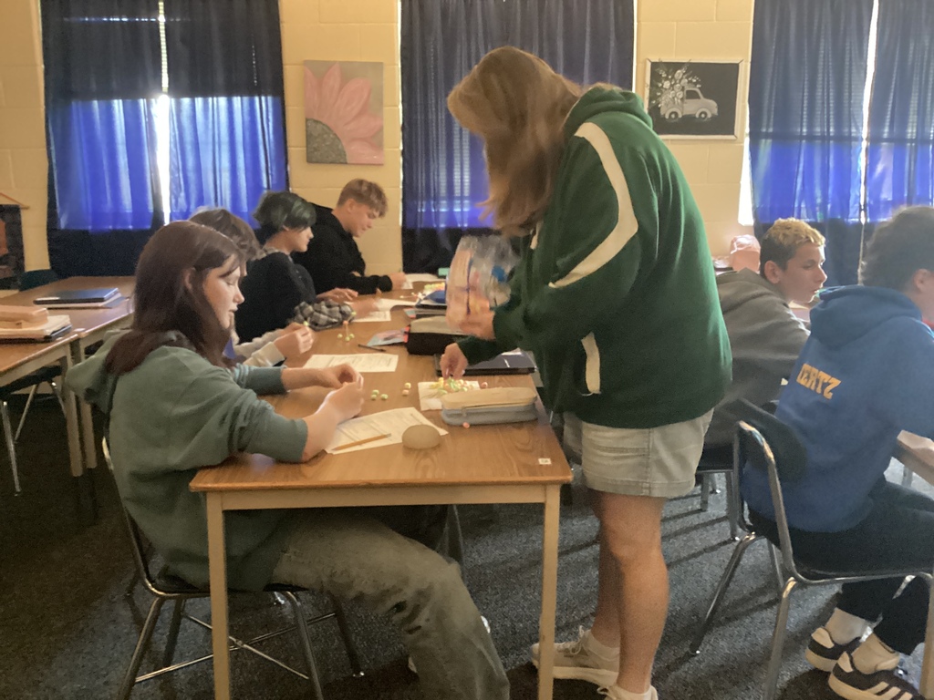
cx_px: 467
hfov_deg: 58.4
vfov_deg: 45.4
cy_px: 350
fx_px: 836
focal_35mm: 31
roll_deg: +0.2
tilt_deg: -12.9
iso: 640
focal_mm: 3.3
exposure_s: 1/17
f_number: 2.4
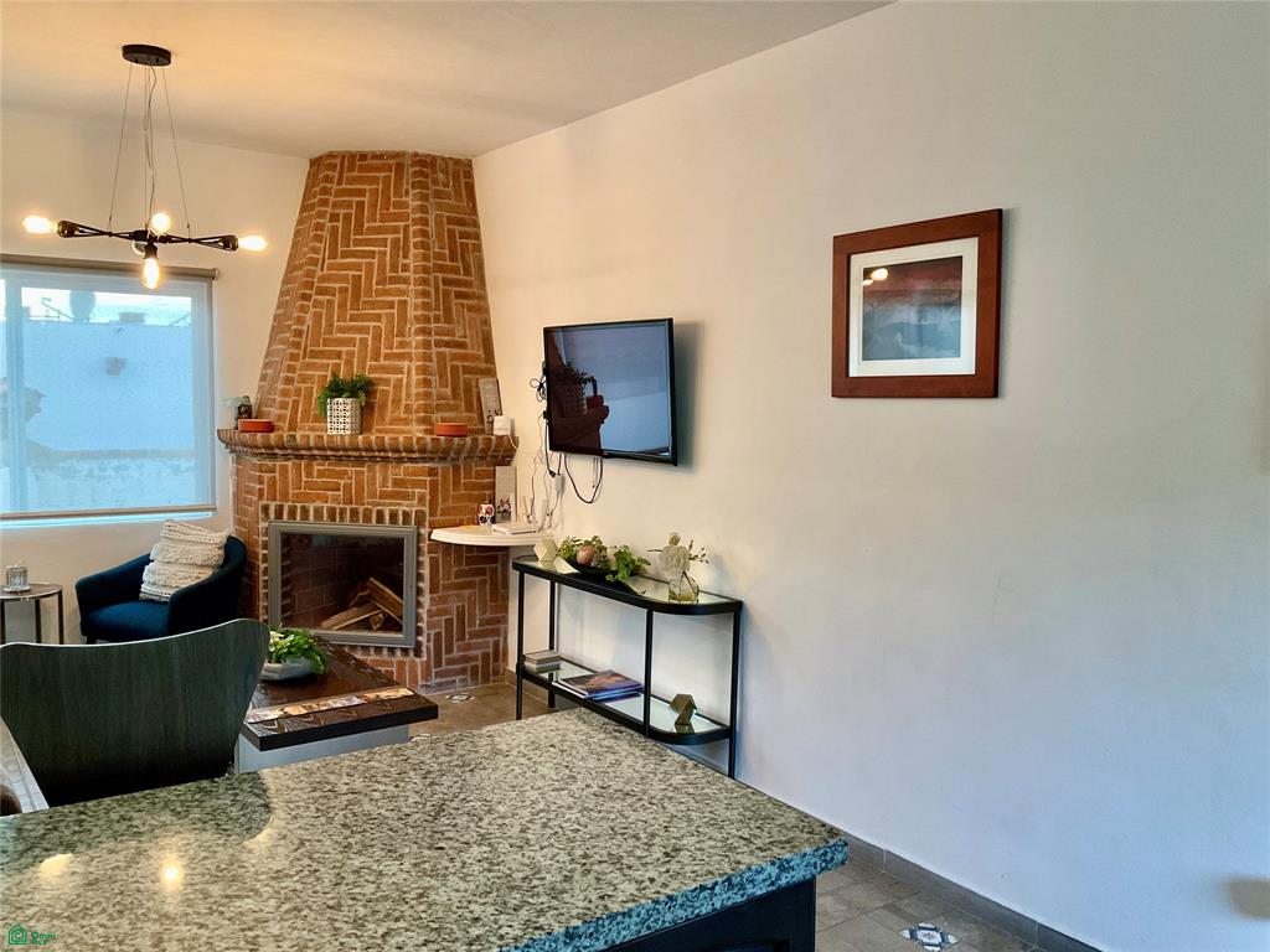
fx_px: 1064
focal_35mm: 29
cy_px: 476
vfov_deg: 48.2
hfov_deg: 61.7
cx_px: 635
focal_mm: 3
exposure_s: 1/60
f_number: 1.8
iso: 160
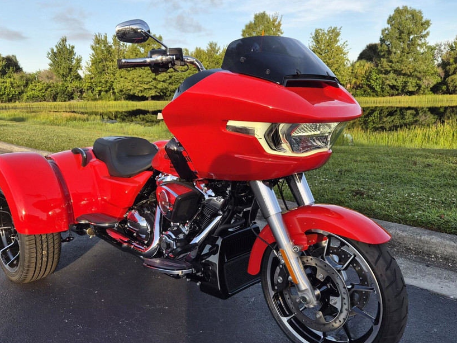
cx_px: 229
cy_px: 185
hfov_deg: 60.0
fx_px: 396
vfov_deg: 46.7
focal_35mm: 30
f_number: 1.8
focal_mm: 5.4
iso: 80
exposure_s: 1/1952
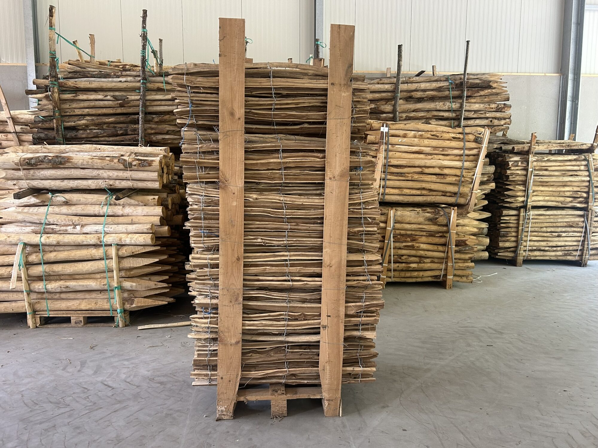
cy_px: 224
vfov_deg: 53.1
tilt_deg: -6.5
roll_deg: +0.1
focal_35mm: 26
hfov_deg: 67.3
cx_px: 299
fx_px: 449
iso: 125
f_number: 1.5
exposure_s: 1/95
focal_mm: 5.7
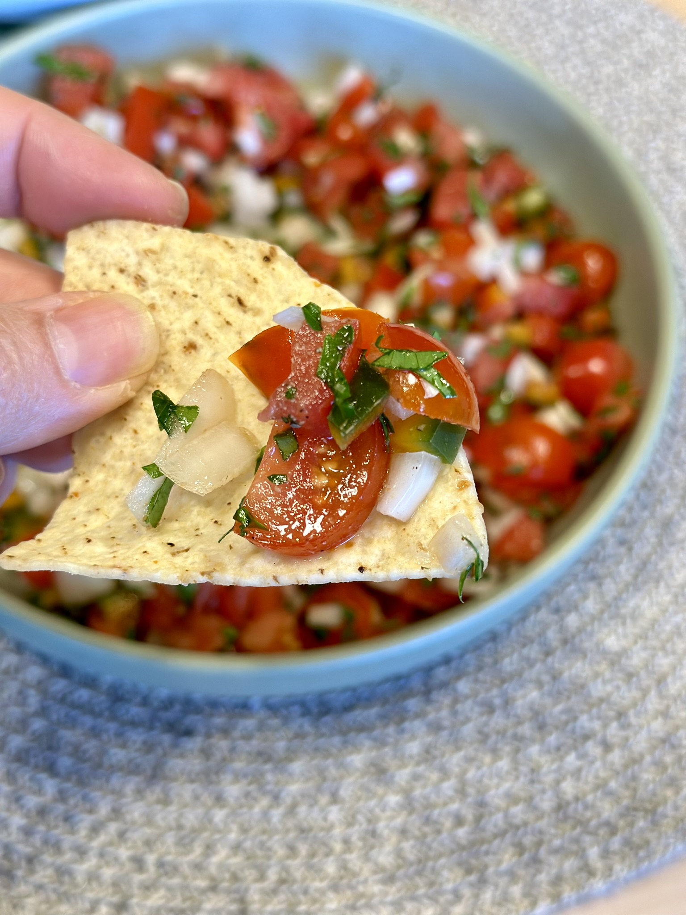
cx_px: 343
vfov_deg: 39.7
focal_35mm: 48
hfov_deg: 30.3
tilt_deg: -59.1
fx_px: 1268
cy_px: 458
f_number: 1.78
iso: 160
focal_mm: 6.86
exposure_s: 1/120
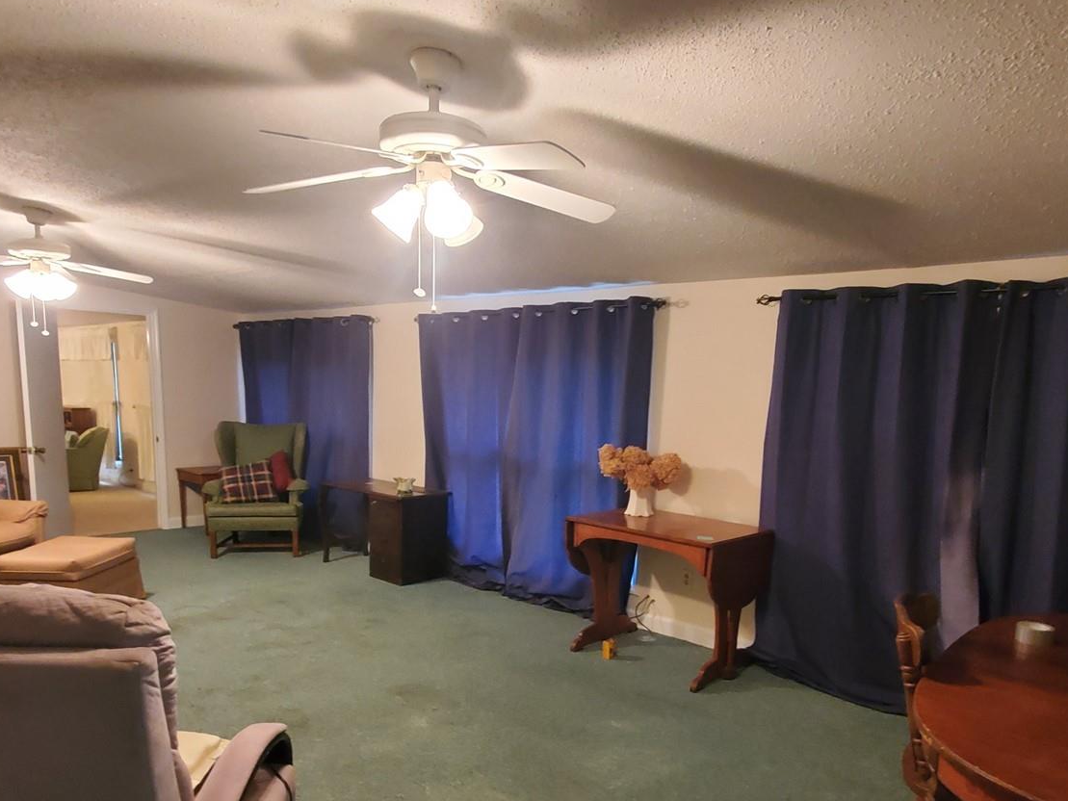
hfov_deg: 71.5
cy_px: 493
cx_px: 573
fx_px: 741
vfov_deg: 56.3
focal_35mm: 24
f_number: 2.2
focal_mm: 1.8
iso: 800
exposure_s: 1/24
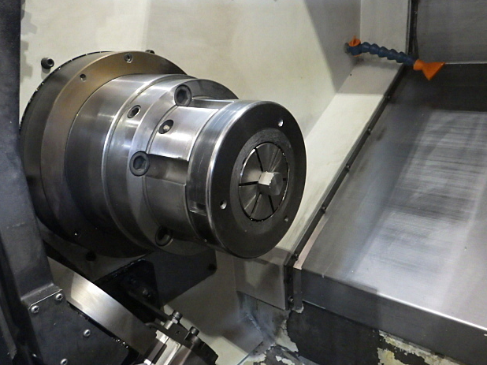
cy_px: 186
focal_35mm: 29
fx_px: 408
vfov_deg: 48.2
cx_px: 250
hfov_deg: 61.7
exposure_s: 1/25
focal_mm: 5
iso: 1600
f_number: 3.5
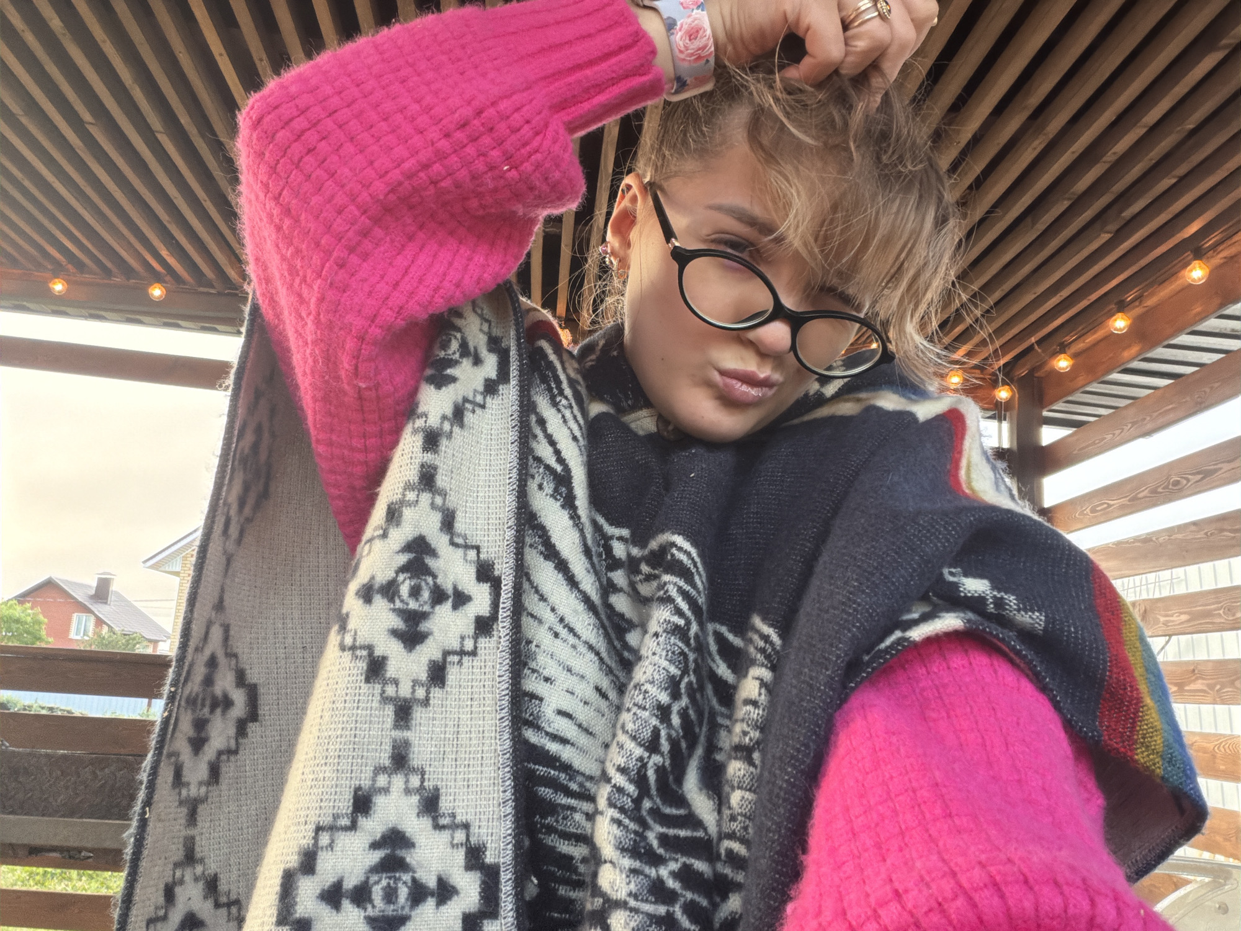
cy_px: 466
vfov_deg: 46.8
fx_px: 1076
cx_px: 620
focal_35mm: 30
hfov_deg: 60.0
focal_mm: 2.71
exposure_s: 1/50
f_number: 1.9
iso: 160
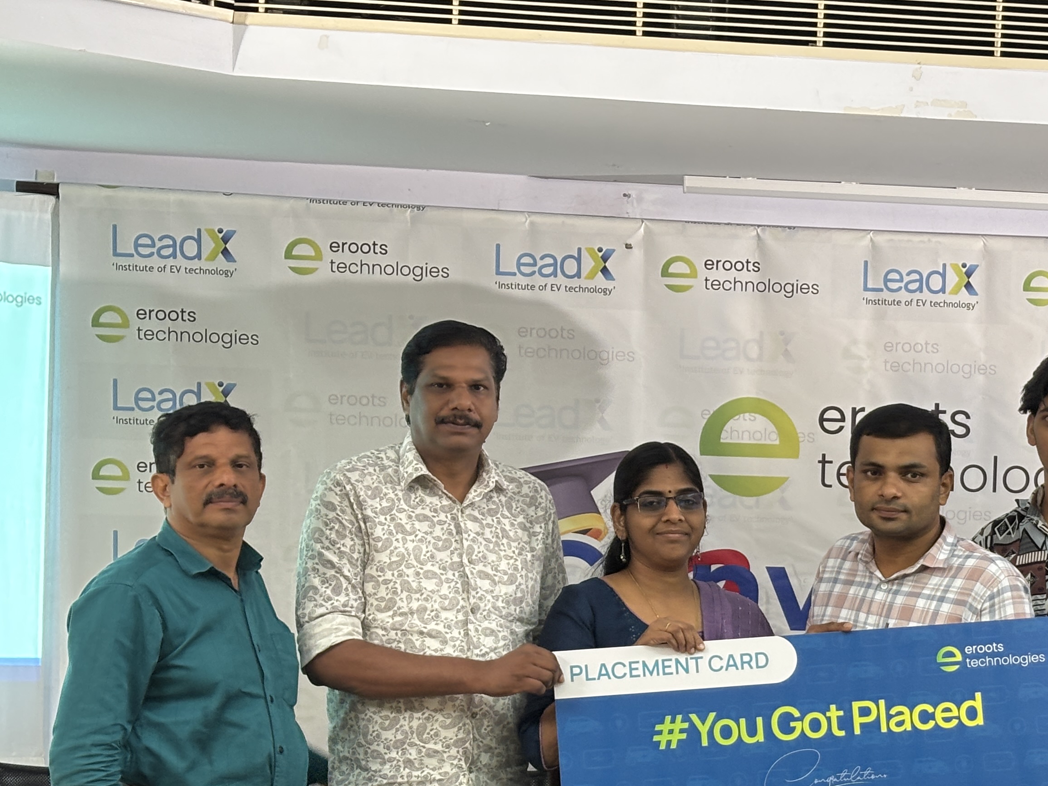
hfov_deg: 21.2
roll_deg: -2.1
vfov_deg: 16.1
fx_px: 2755
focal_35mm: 91
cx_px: 887
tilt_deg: -4.4
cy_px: 680
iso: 100
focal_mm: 5.96
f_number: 1.6
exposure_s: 1/50
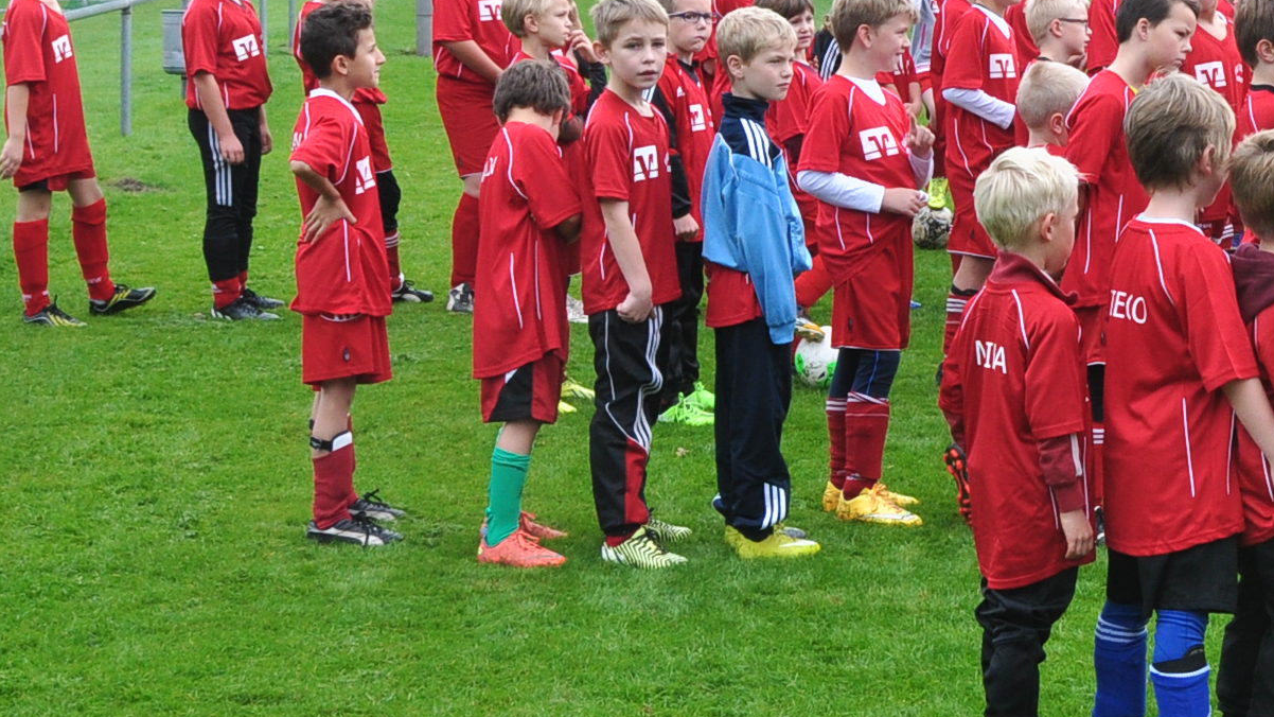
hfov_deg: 23.4
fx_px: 2838
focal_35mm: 84
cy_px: 158
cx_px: 1483
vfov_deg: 14.3
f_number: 9
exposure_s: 1/125
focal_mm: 20
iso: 400
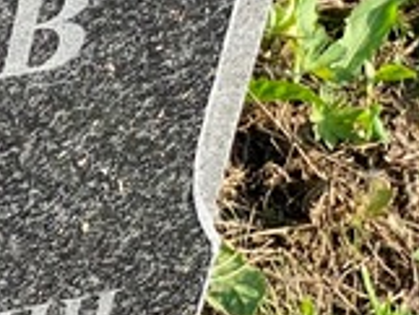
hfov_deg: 7.3
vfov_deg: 5.7
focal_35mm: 258
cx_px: -453
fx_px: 3125
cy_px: 435
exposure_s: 1/387
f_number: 2
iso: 20
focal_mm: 6
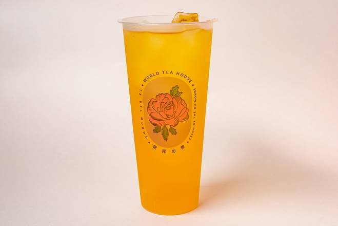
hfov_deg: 38.2
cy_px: 113
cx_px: 169
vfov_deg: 26.0
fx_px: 488
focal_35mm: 52
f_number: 5
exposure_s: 1/320
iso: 200
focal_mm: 35
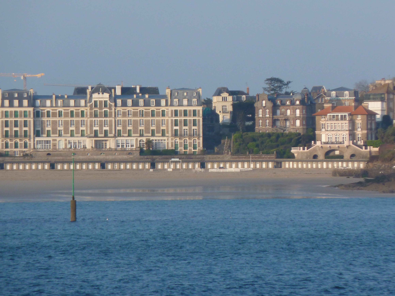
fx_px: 4382
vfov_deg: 3.9
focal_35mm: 384
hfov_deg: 5.2
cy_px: 148
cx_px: 198
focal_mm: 49.2
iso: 160
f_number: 4.9
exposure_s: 1/400
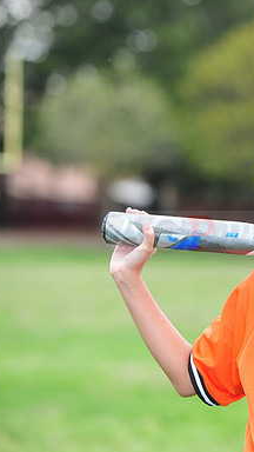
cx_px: 305
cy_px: 226
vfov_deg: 8.3
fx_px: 3125
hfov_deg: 4.6
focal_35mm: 261
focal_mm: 165
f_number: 5
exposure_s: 1/250
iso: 400
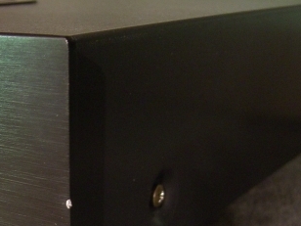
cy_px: 231
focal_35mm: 79
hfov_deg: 24.2
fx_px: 687
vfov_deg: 18.2
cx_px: 46
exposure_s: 1/5
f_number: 2.8
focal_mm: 7.9
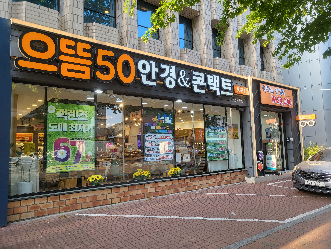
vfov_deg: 53.1
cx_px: 166
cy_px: 124
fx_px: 249
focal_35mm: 26
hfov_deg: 67.3
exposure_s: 1/189
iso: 50
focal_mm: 4.25
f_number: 1.8
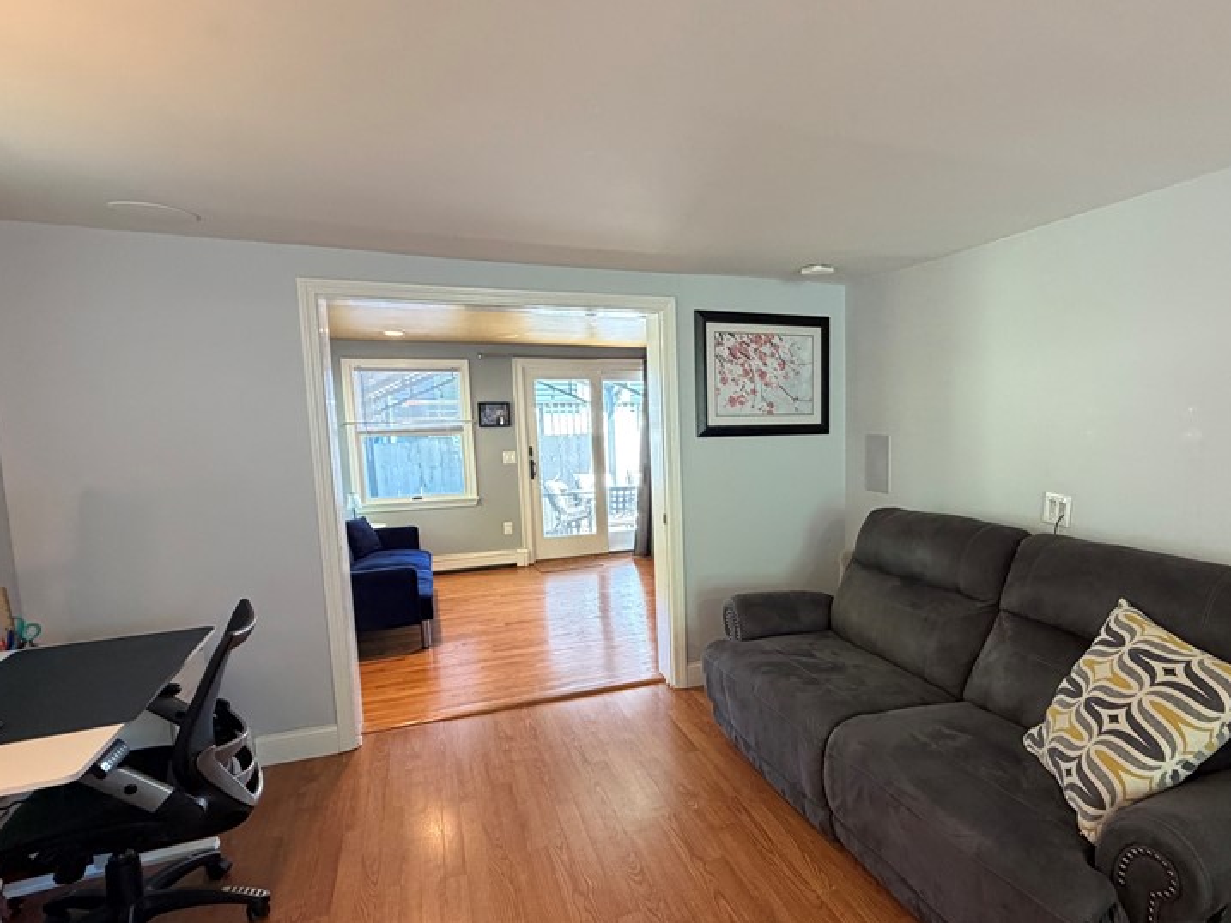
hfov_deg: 80.4
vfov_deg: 65.9
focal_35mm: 20
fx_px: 711
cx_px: 762
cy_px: 504
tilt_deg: -7.2
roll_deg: +1.5
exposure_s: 1/59
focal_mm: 2.22
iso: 400
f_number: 2.2
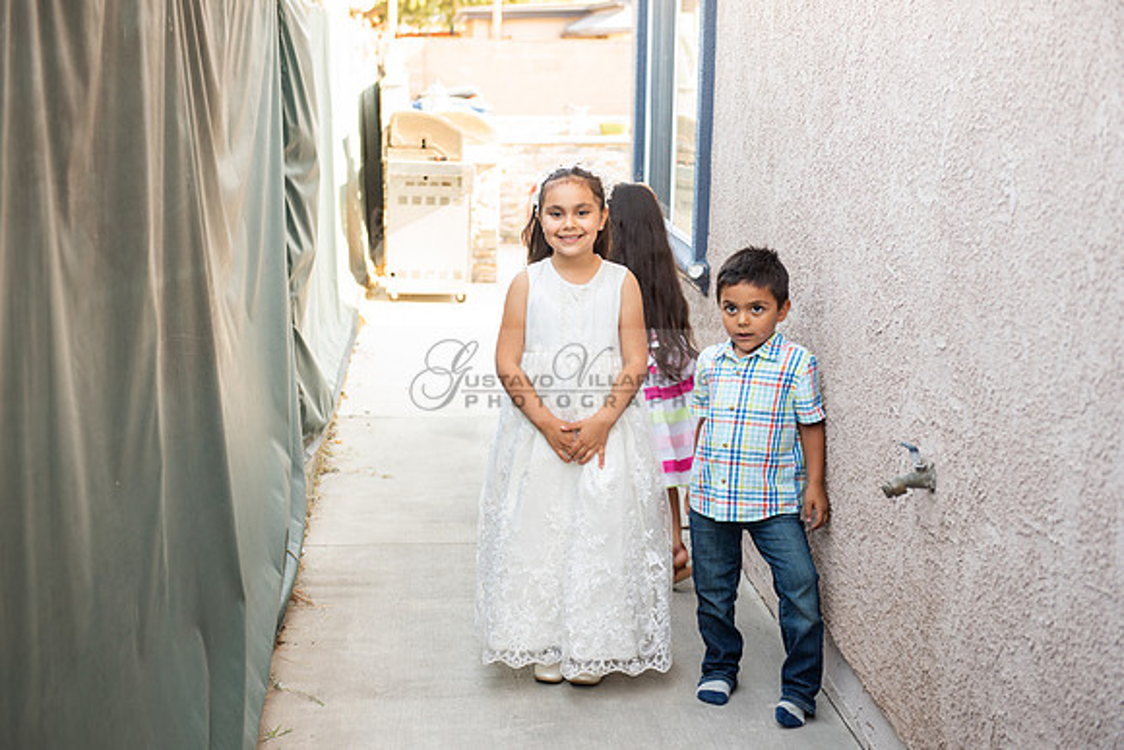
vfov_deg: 24.2
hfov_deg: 35.6
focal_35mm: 56
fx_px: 1749
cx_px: 562
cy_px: 375
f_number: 4
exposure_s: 1/80
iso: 200
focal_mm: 56
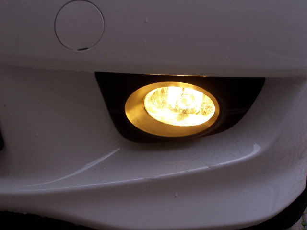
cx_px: 154
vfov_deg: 21.9
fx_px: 594
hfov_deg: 29.0
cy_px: 115
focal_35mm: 67
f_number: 3.2
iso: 80
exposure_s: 1/160
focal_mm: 11.1
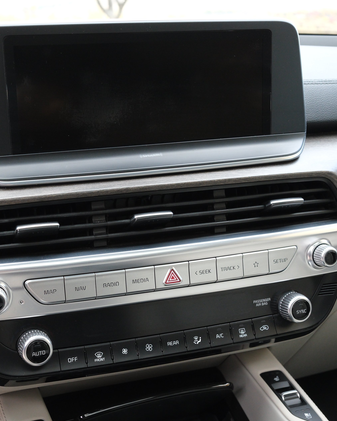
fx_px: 623
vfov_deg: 37.3
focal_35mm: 50
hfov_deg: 29.9
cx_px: 98
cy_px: 212
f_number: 4.5
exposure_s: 1/200
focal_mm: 23
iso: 1250
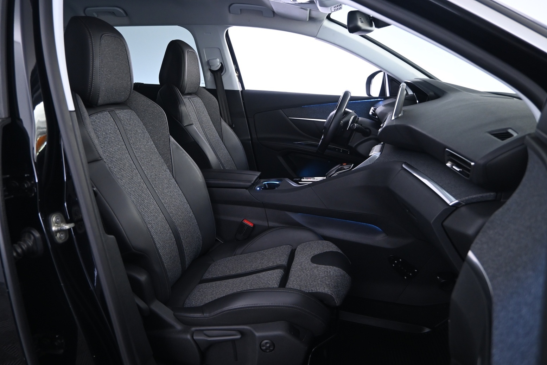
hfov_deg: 71.5
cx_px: 262
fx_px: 380
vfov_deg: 51.3
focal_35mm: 25
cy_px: 187
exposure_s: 1/8
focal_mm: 16
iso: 1000
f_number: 3.5
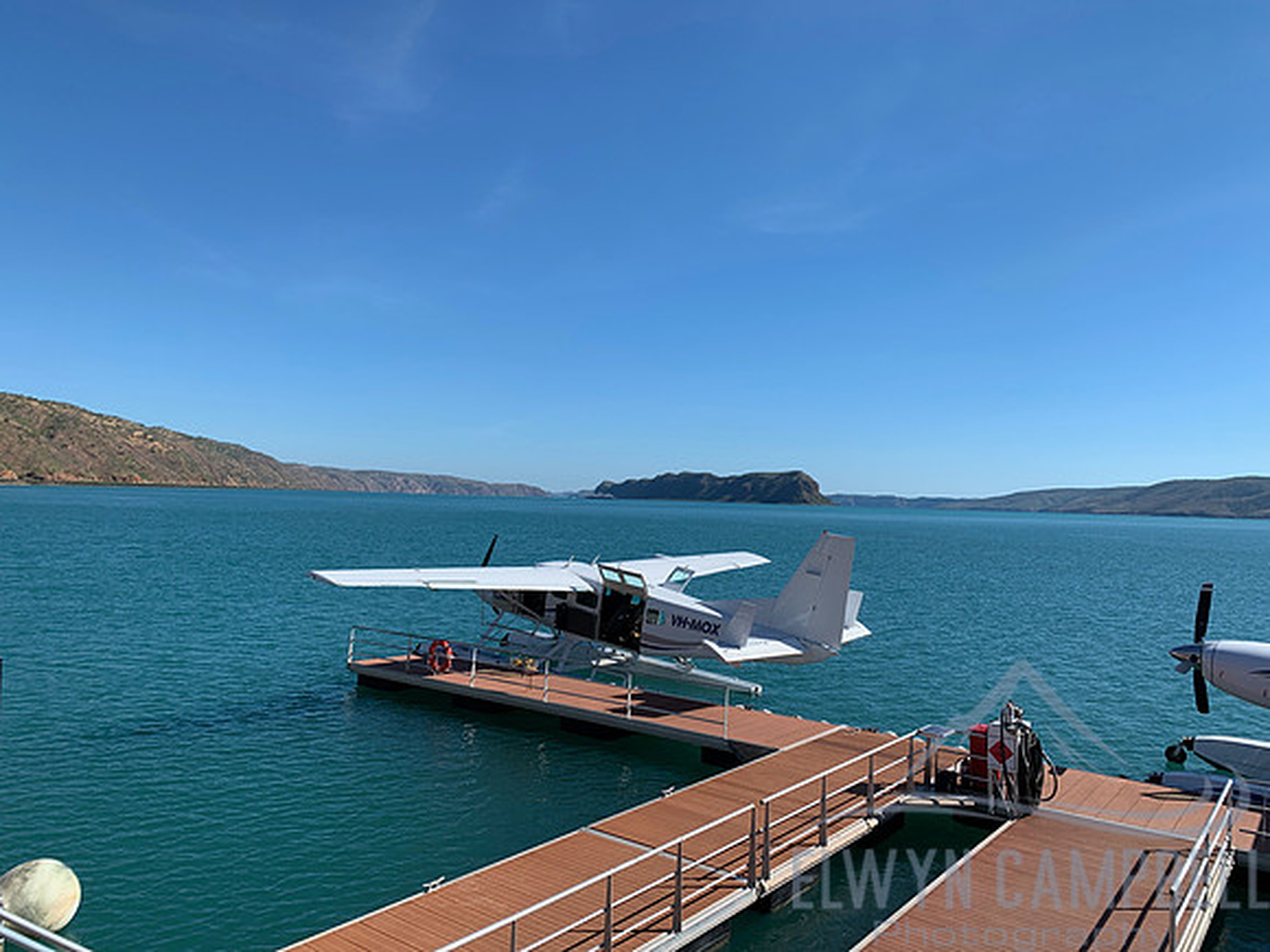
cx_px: 635
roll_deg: -0.9
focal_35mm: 26
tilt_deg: +0.6
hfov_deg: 67.3
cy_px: 476
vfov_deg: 53.1
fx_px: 954
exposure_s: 1/2681
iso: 25
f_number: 1.8
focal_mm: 4.25
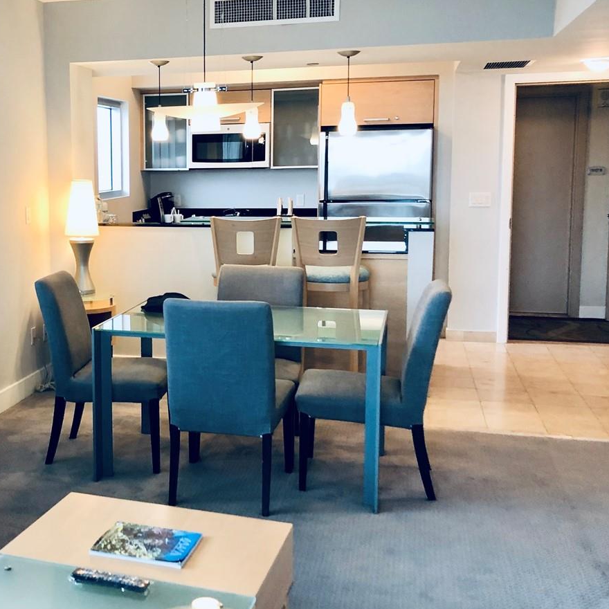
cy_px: 270
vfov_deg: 37.5
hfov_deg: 36.2
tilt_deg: -4.1
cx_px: 114
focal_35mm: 45
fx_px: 896
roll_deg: +1.0
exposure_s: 1/30
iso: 40
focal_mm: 4
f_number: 1.8
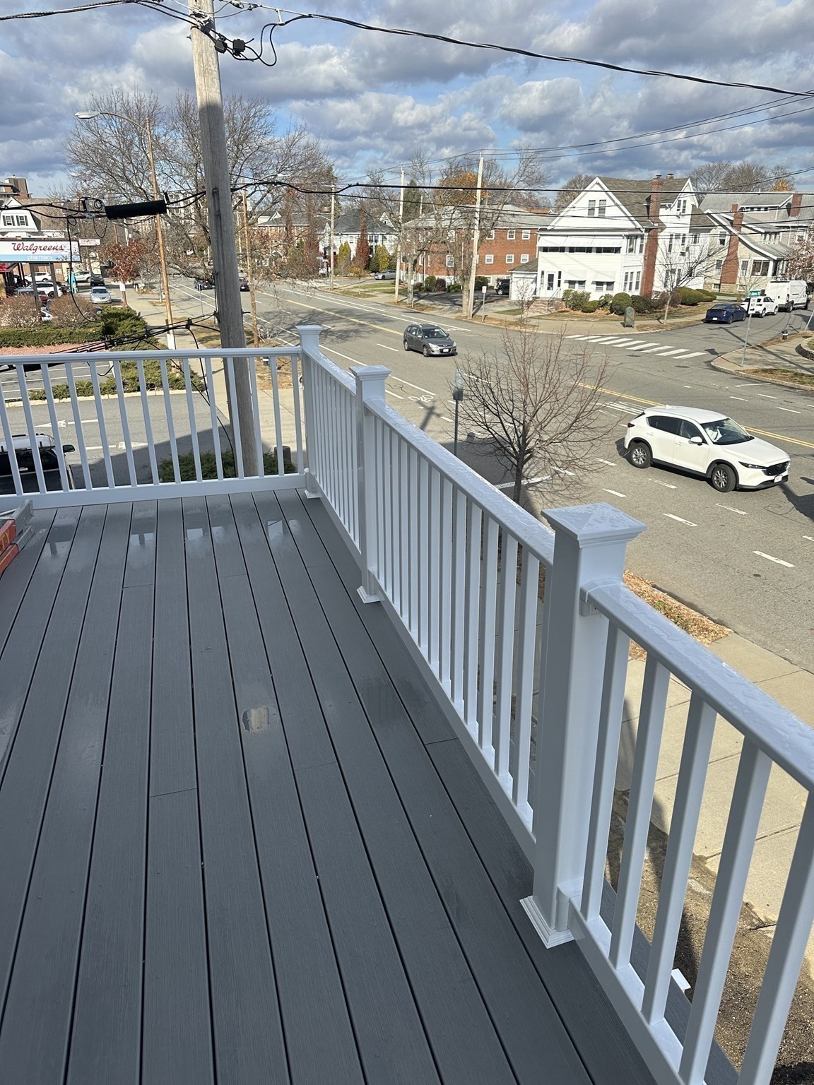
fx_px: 752
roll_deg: +0.0
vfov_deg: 71.6
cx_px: 407
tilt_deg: -19.3
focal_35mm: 24
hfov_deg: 56.8
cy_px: 542
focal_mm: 6.86
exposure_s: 1/3597
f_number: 1.78
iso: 80
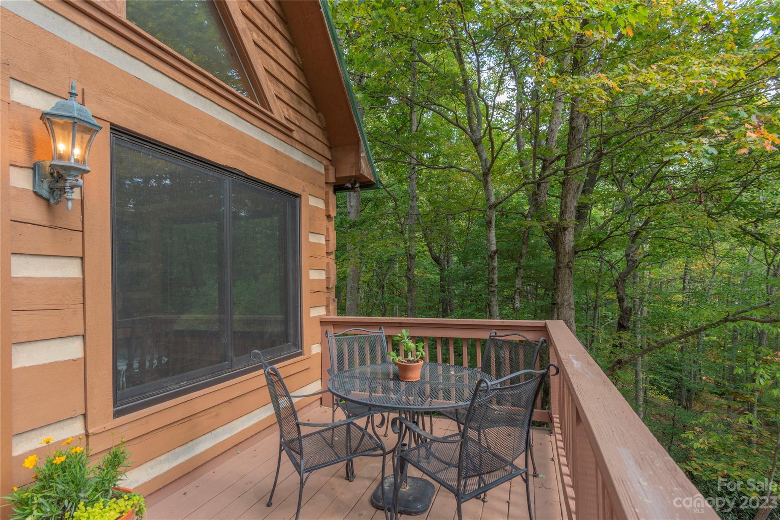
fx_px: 368
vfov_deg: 70.5
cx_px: 390
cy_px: 260
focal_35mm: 17
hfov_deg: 93.3
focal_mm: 17
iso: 100
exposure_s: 1/40
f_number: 7.1
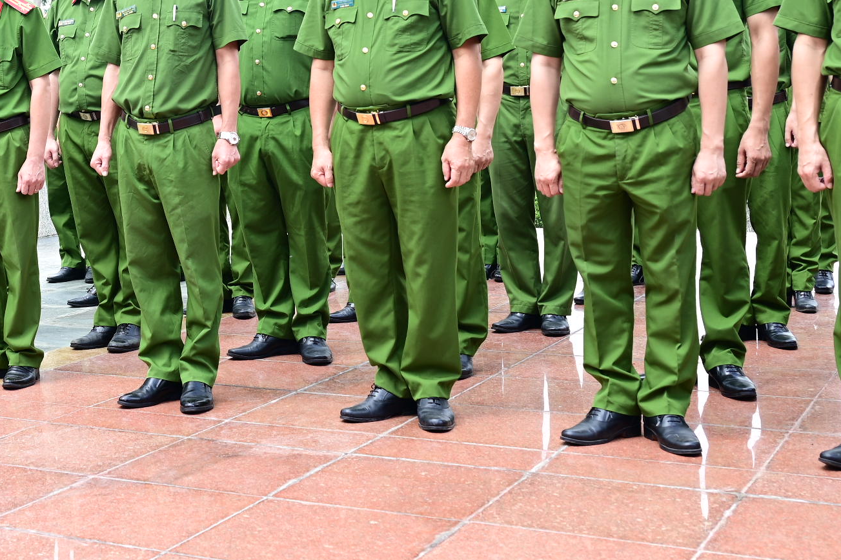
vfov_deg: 20.7
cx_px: 86
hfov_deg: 29.7
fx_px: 1518
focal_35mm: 65
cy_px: 113
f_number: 4.5
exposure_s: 1/100
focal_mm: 28
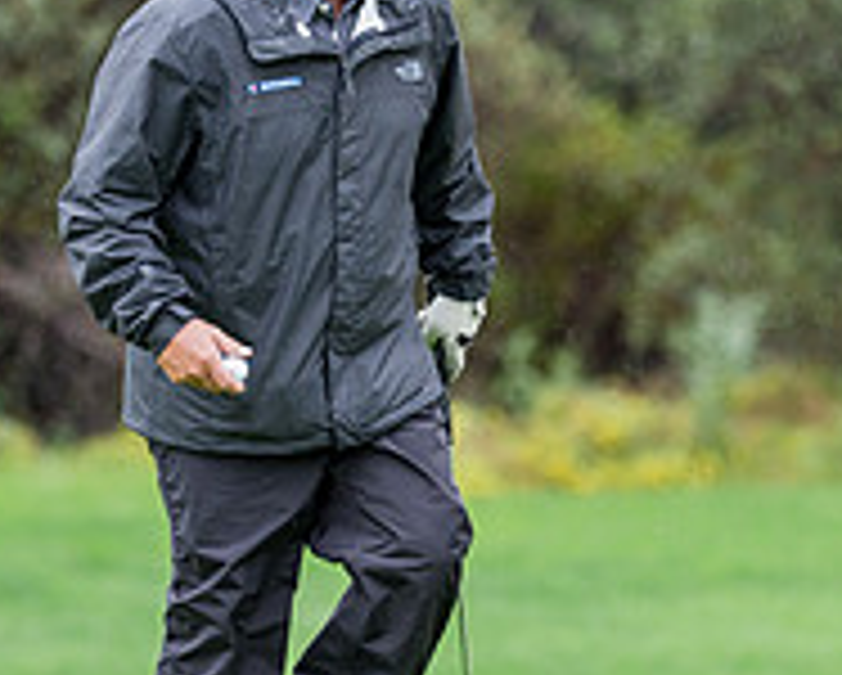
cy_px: 299
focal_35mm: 542
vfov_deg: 2.9
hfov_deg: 3.6
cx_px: 446
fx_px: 13521
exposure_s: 1/500
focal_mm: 186.6
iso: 500
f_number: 2.8
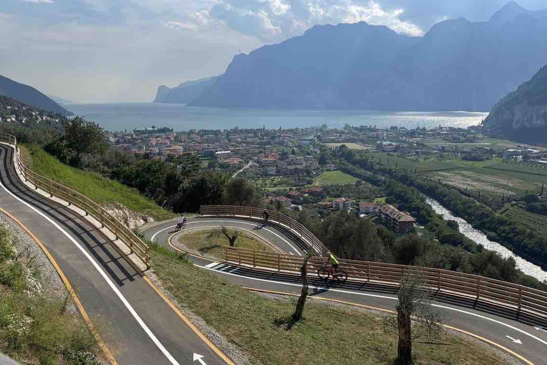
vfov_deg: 46.3
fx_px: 425
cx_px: 278
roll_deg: +0.6
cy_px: 159
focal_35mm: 28
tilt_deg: -7.9
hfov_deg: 65.5
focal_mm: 5.96
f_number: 1.6
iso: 50
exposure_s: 1/3937
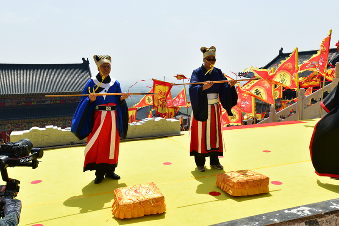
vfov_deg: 37.8
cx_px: 170
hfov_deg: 54.4
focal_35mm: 35
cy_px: 113
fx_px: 329
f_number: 16
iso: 320
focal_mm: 35
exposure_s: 1/250
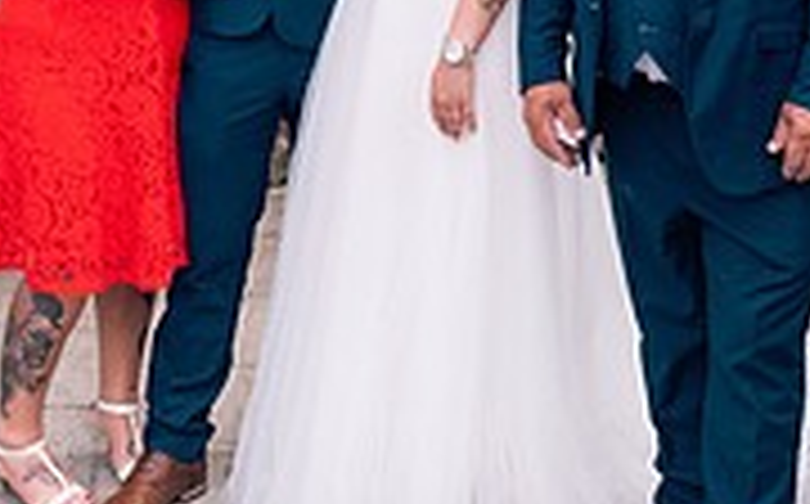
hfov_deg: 20.4
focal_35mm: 102
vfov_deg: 12.5
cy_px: -97
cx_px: 441
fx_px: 2249
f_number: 6.3
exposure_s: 1/160
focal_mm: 31
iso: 160
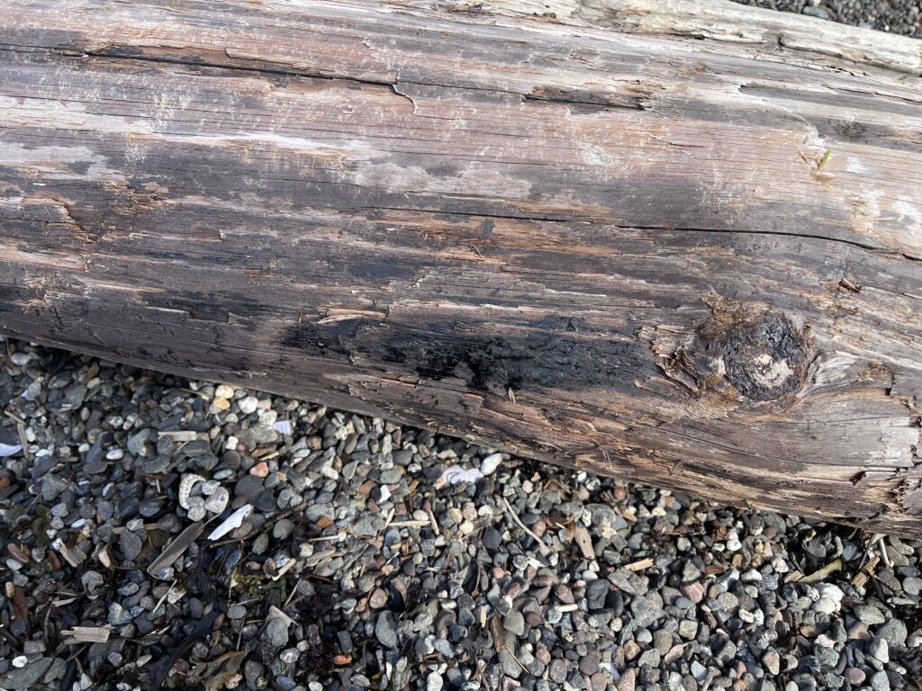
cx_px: 461
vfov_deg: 54.9
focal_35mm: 25
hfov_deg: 69.4
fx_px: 666
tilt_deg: -40.9
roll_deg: -9.3
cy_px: 346
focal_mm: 5.1
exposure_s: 1/894
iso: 32
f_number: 1.6
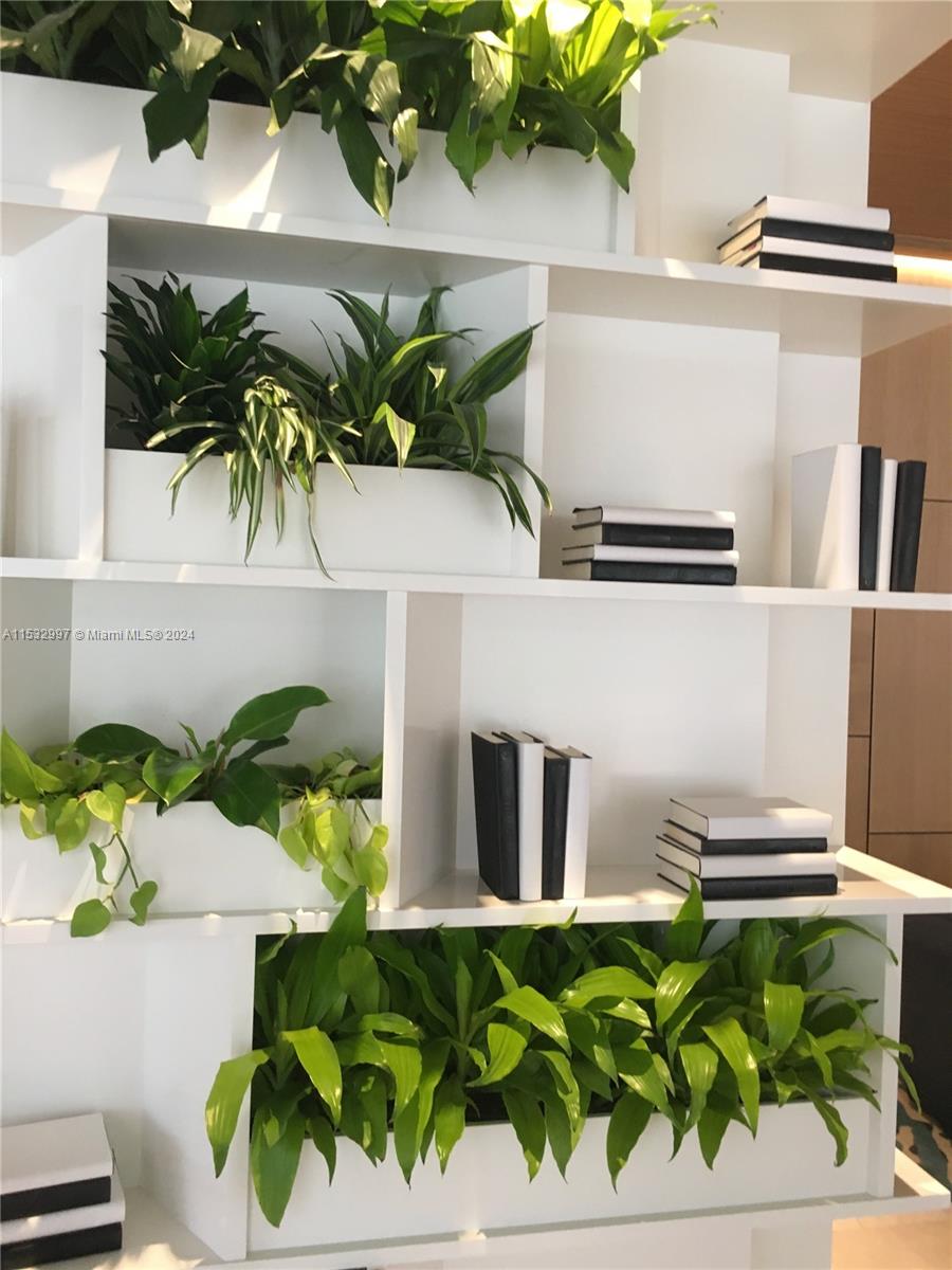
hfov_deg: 48.2
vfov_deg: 61.7
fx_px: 1063
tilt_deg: -1.5
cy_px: 635
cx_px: 476
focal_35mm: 29
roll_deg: -2.4
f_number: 2.2
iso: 100
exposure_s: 1/30
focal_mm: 4.15
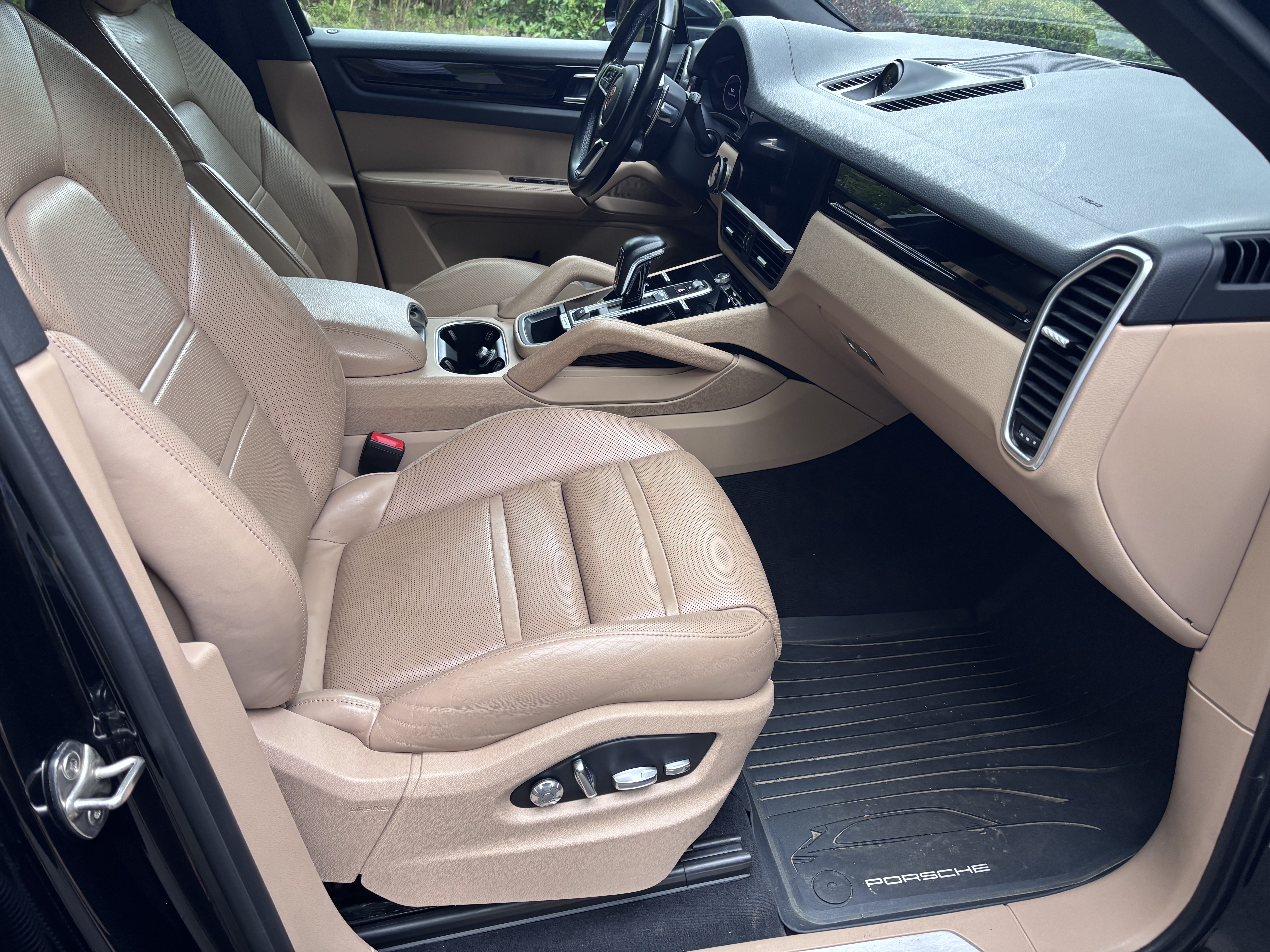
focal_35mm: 26
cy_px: 476
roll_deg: -2.6
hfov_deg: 67.3
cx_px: 635
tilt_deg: -29.0
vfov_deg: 53.1
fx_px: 954
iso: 125
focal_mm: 5.96
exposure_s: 1/121
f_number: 1.6
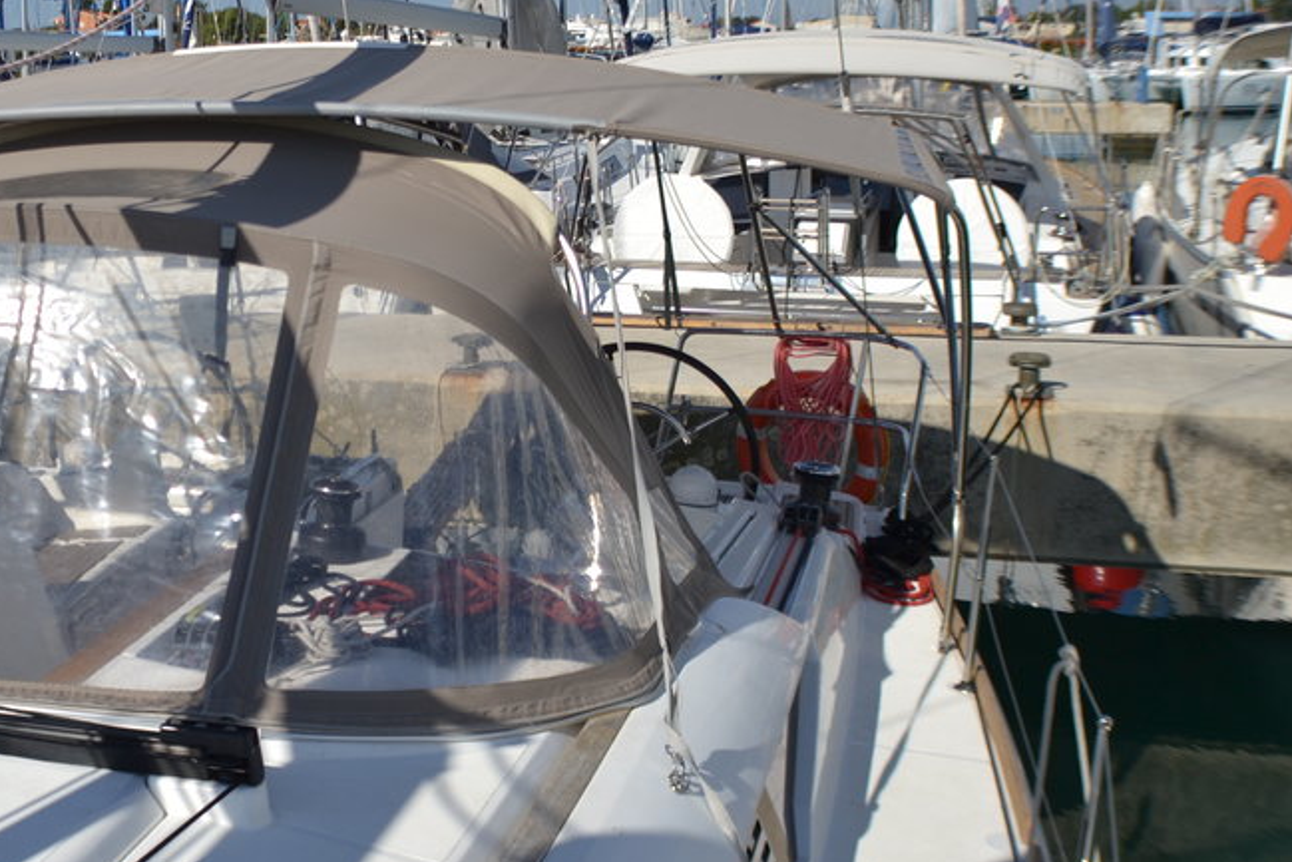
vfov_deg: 22.2
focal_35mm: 61
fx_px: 2190
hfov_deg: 32.0
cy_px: 346
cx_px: 261
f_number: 4
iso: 100
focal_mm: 22
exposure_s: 1/1250
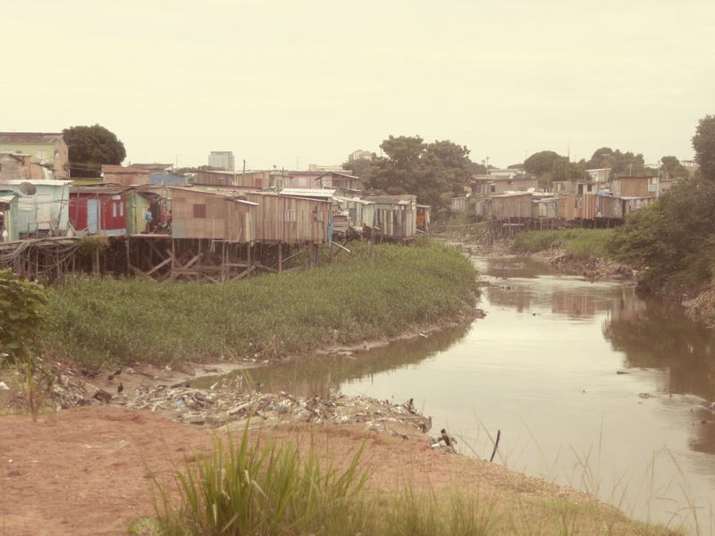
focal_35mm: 74
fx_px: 1528
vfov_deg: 19.9
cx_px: 358
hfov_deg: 26.3
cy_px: 268
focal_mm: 13.2
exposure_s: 1/160
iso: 80
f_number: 4.6
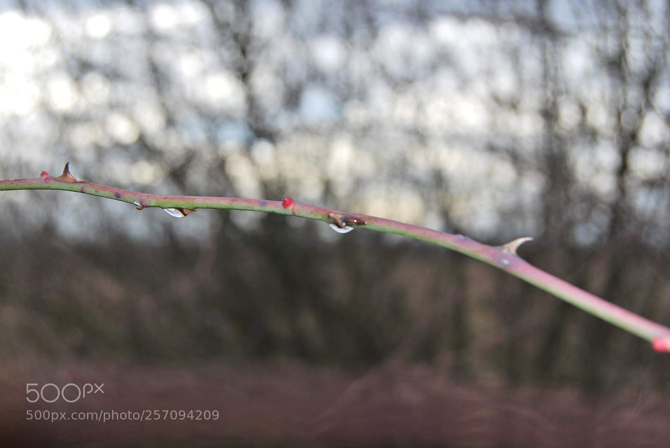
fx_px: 978
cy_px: 224
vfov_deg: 25.8
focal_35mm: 52
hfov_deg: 37.8
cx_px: 335
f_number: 6.3
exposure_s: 1/200
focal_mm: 35
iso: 100
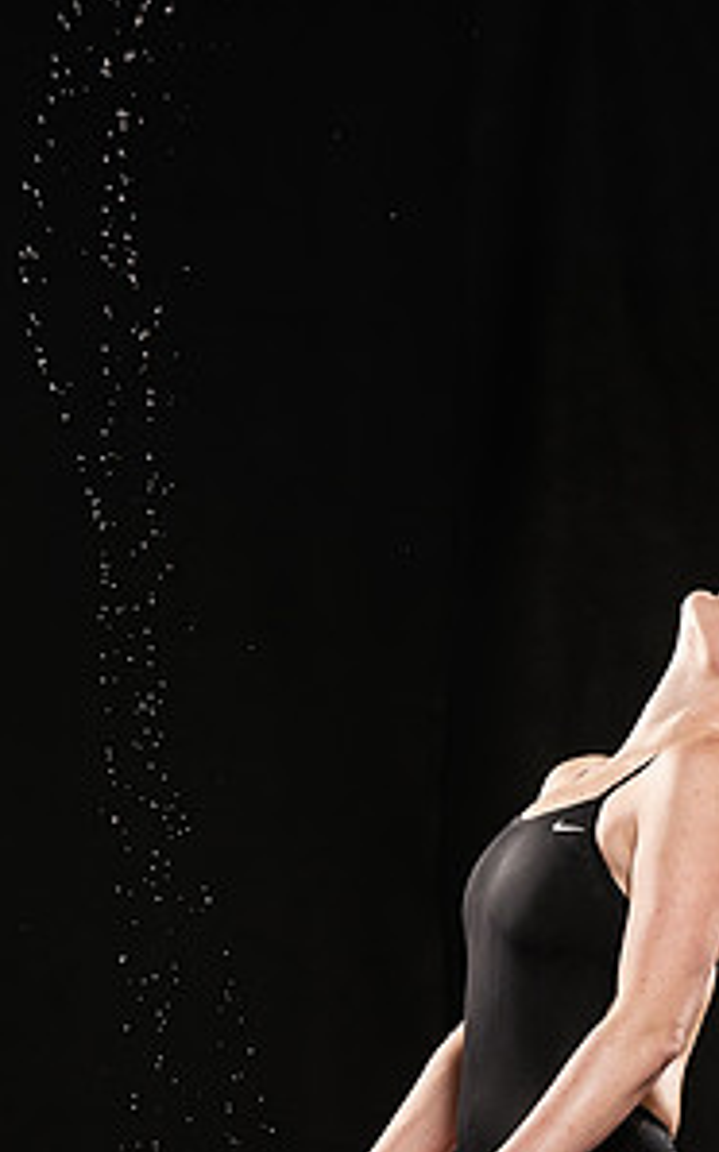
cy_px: 729
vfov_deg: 9.4
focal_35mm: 222
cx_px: 707
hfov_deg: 5.9
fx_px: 6967
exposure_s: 1/200
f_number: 6.3
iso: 500
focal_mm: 112
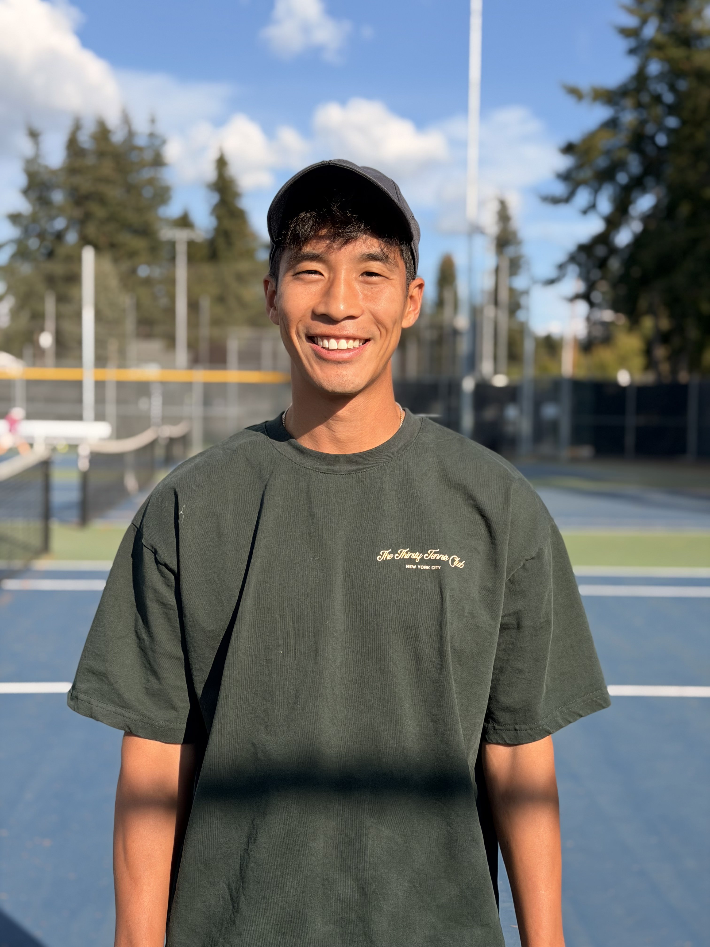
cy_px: 474
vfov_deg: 39.7
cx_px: 355
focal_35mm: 48
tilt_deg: -2.8
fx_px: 1313
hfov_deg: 30.3
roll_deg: -0.7
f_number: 1.78
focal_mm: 6.76
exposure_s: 1/5208
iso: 80
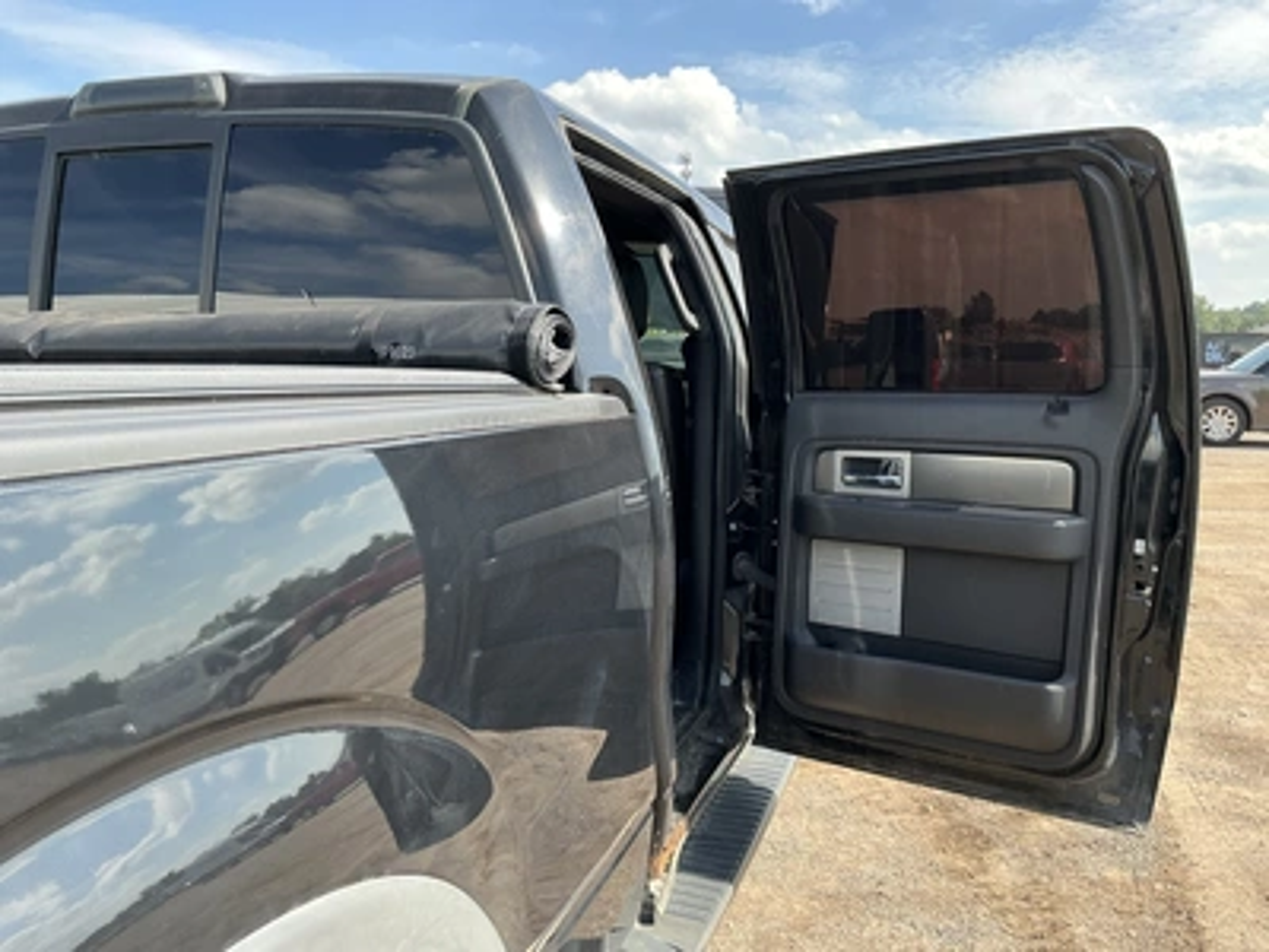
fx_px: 1026
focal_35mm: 28
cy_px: 476
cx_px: 634
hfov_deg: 63.4
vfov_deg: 49.7
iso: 25
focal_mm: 3
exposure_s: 1/428
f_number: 1.8
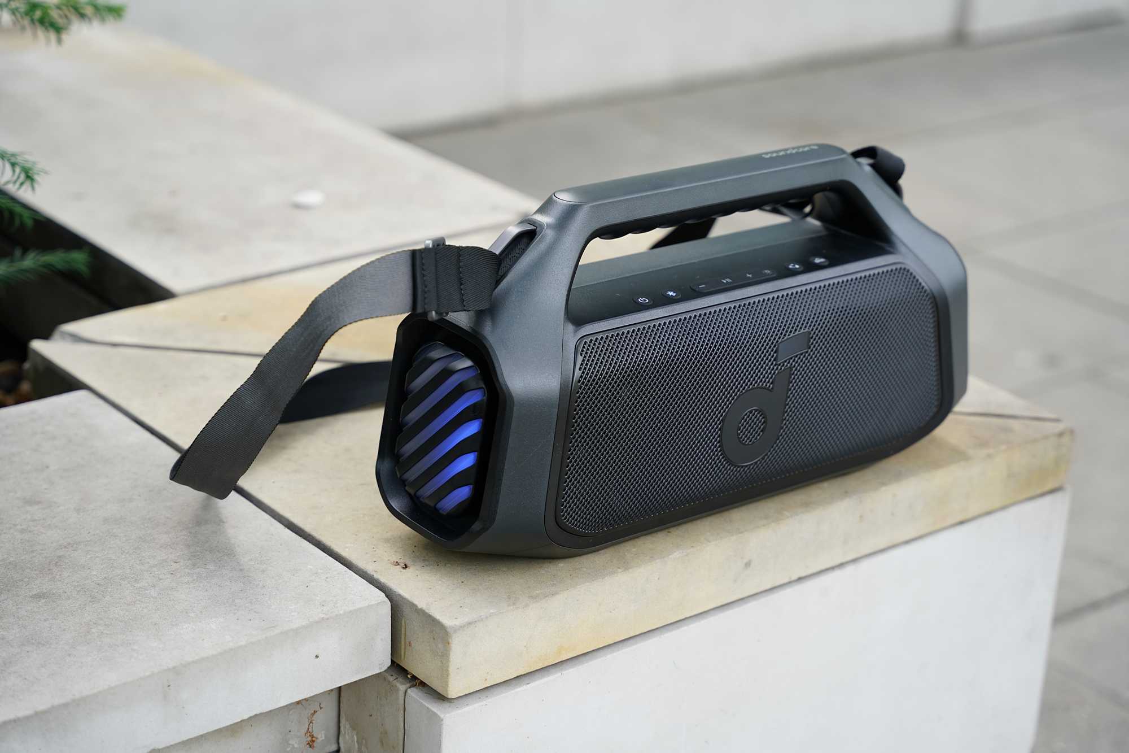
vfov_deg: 19.5
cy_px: 376
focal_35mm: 70
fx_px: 2195
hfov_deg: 28.8
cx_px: 564
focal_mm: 70
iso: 250
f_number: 3.5
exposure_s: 1/80
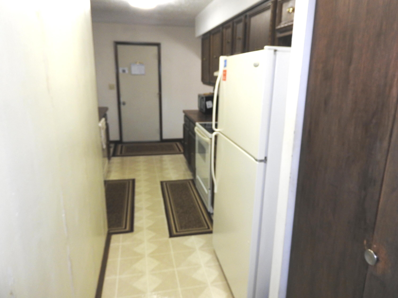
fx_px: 276
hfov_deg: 71.6
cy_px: 149
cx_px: 199
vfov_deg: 56.8
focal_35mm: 24
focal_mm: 4.3
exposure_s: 1/30
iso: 200
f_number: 3.3
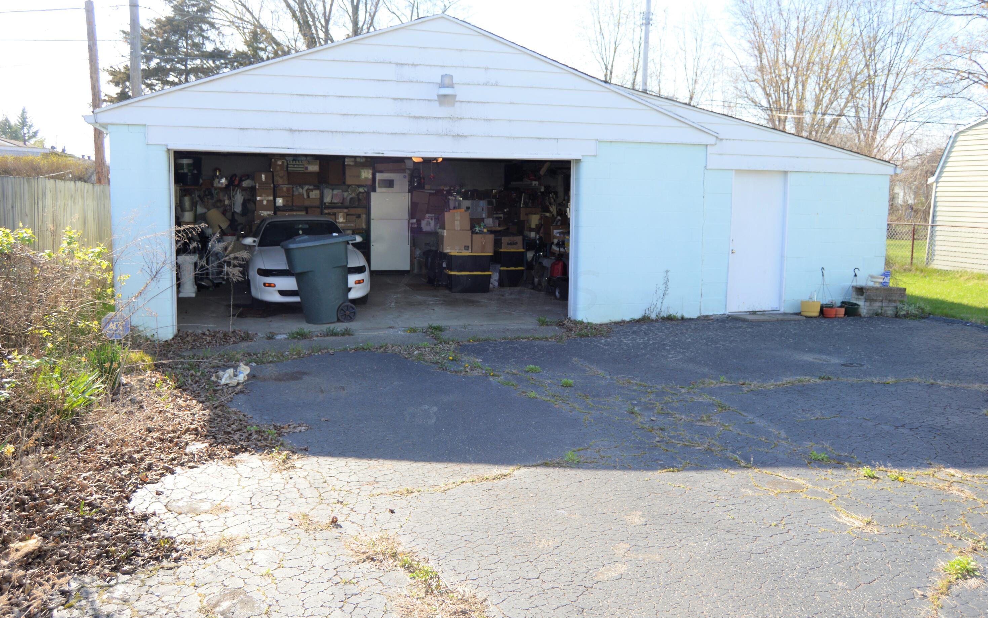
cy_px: 290
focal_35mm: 28
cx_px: 498
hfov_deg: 66.5
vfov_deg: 44.5
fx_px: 754
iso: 100
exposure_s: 1/200
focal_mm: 18
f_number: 4.5
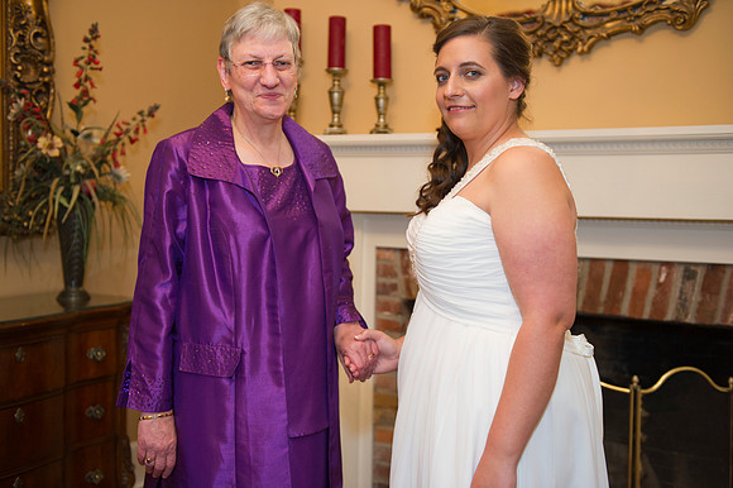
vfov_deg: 30.5
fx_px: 895
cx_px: 366
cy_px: 244
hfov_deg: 44.5
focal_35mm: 44
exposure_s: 1/50
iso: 800
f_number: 3.2
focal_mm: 44
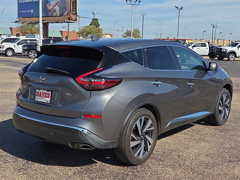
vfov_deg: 30.9
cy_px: 90
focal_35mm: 47
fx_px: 326
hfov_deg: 40.4
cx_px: 120
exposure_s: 1/1667
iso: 25
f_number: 1.8
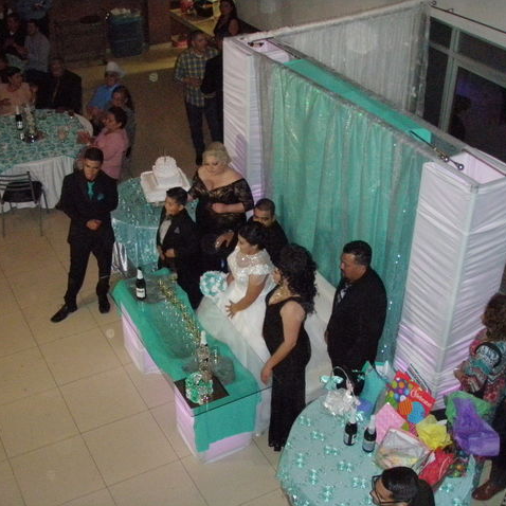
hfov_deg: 37.5
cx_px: 233
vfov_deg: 37.6
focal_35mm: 45
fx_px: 744
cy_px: 253
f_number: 3.5
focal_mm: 6.7
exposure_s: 1/30
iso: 800
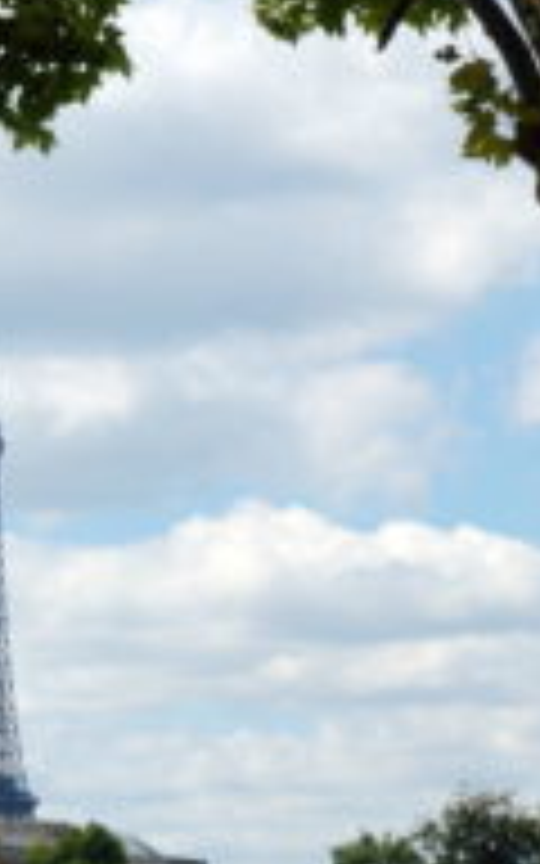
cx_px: -45
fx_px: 4497
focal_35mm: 191
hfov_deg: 6.8
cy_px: 578
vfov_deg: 11.0
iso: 100
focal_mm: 48
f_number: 8
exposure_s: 1/250
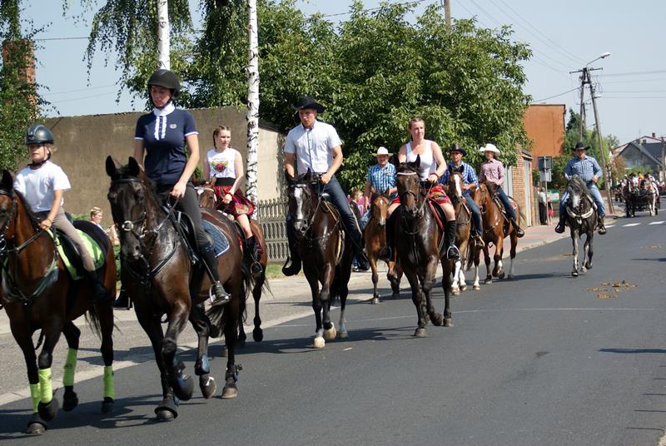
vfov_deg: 15.2
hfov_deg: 22.6
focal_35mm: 90
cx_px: 333
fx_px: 1667
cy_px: 223
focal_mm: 60
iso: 100
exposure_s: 1/200
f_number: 7.1
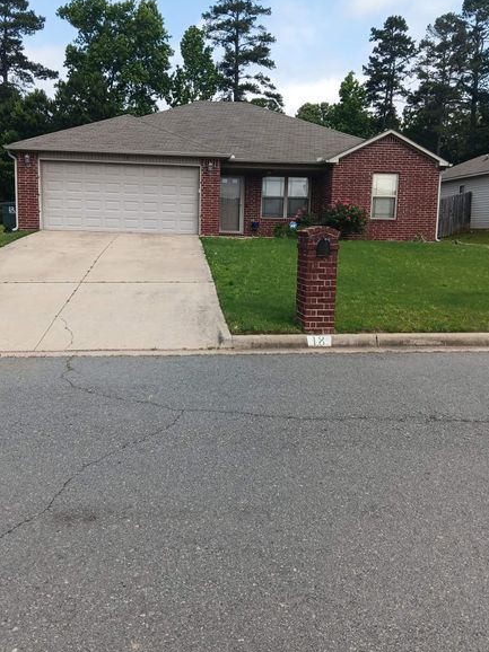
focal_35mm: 30
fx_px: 565
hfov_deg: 46.7
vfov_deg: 60.0
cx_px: 228
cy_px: 310
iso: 20
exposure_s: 1/1000
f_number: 1.8
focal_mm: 3.98
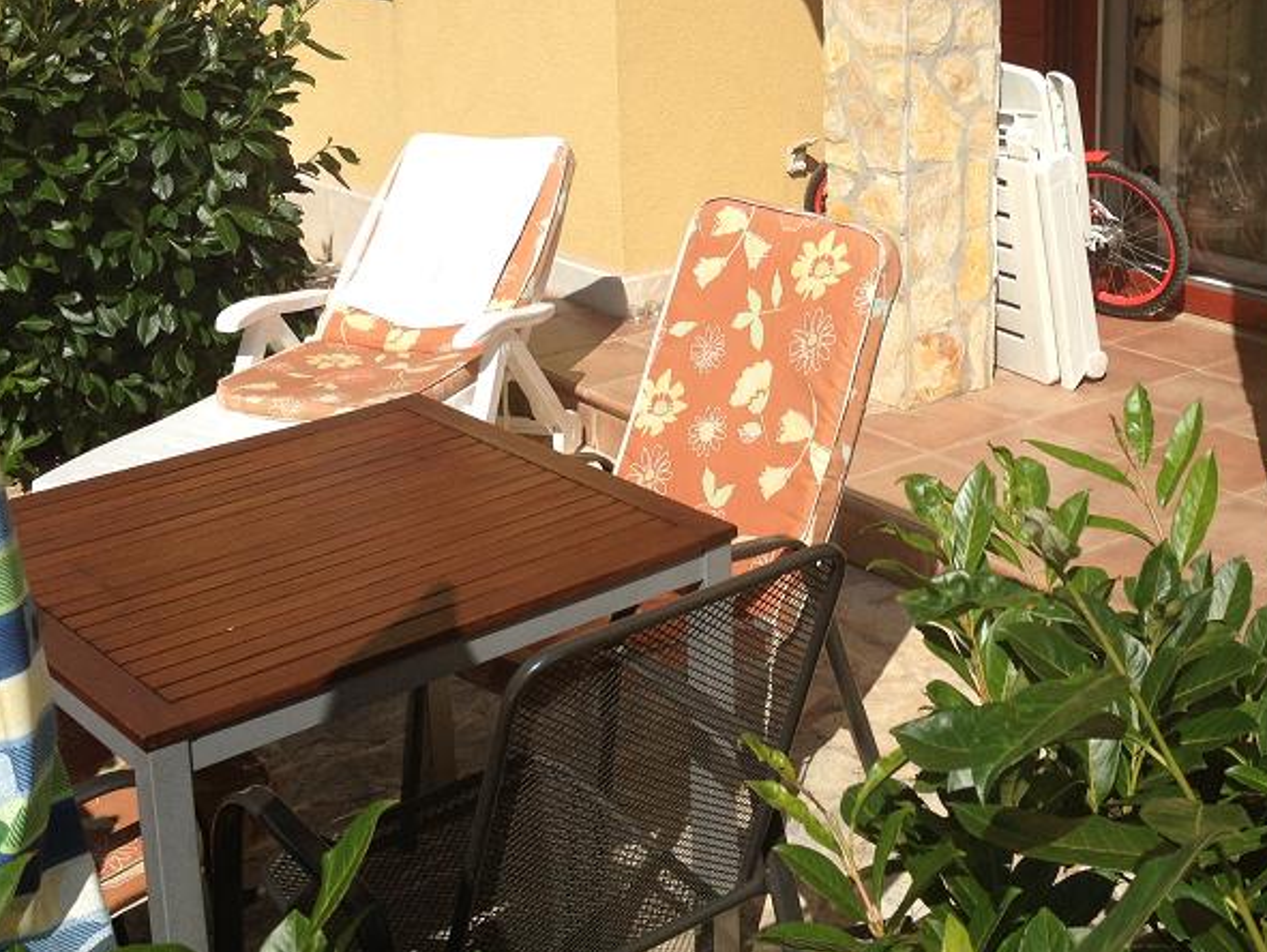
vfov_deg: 24.9
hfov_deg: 33.0
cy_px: 196
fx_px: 2124
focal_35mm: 58
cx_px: 836
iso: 50
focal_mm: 4.28
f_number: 2.4
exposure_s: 1/2632
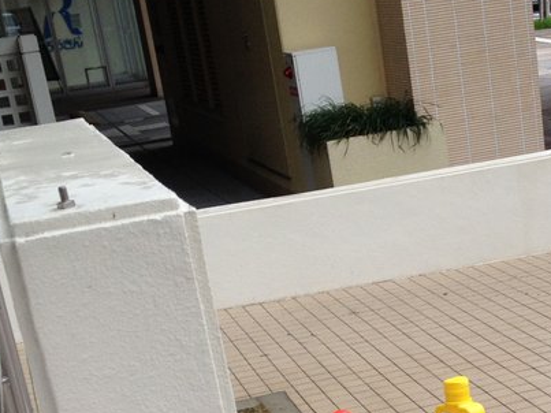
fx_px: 1416
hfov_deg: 21.6
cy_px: 484
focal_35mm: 89
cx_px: 483
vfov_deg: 16.0
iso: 50
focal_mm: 4.28
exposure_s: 1/212
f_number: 2.4
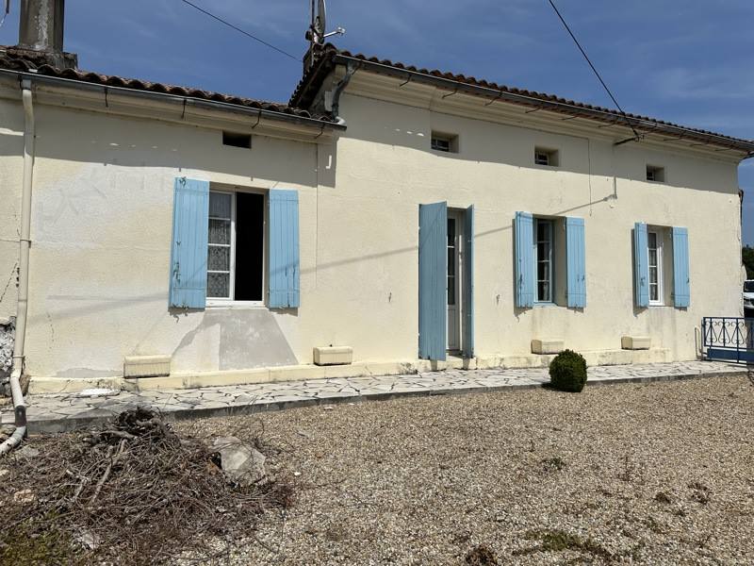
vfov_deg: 56.8
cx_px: 377
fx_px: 523
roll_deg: +0.1
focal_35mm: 24
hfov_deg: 71.6
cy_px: 283
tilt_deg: +3.3
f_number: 1.78
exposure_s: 1/13699
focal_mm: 6.86
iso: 80
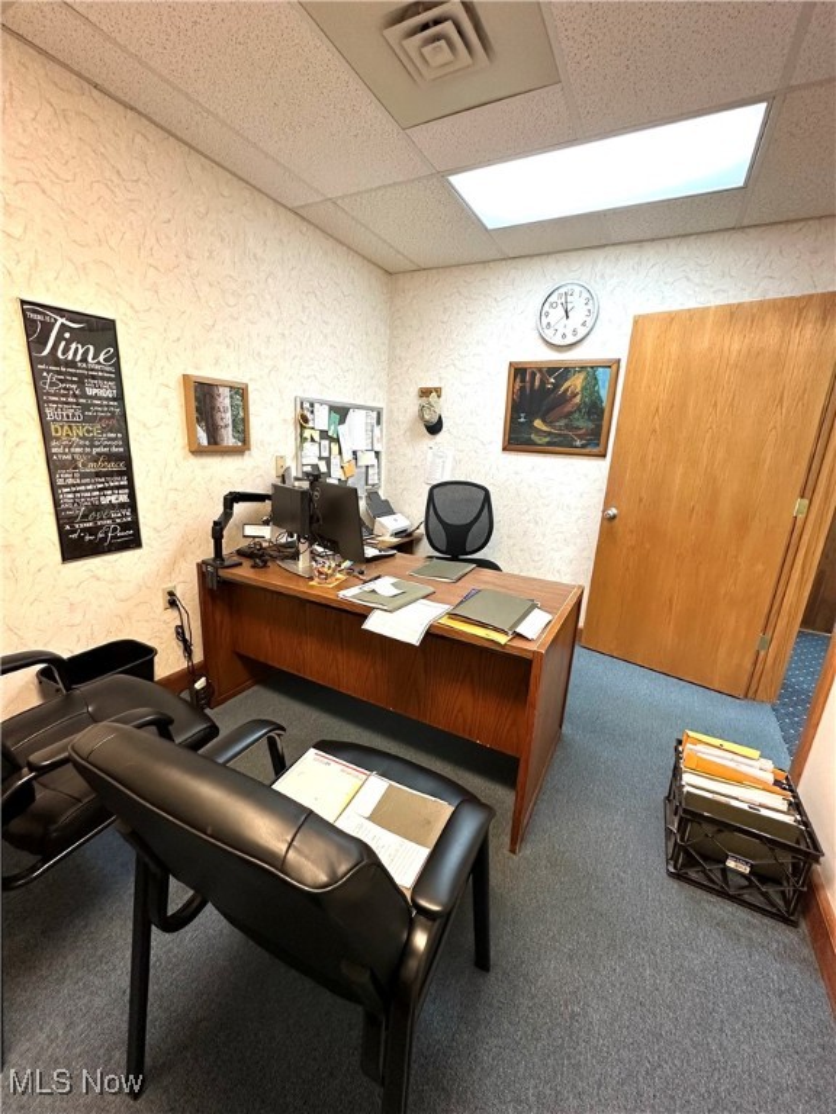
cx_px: 418
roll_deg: -3.8
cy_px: 557
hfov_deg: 85.7
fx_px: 451
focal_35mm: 14
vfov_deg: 102.1
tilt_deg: -14.7
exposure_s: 1/60
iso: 250
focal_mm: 2.22
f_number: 2.2
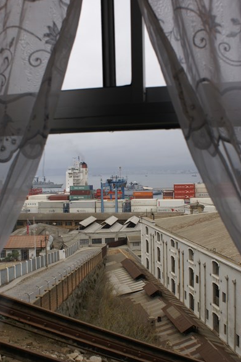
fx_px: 401
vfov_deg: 48.4
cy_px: 183
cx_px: 121
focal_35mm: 40
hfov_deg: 33.4
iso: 100
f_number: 8
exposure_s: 1/100
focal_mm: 26
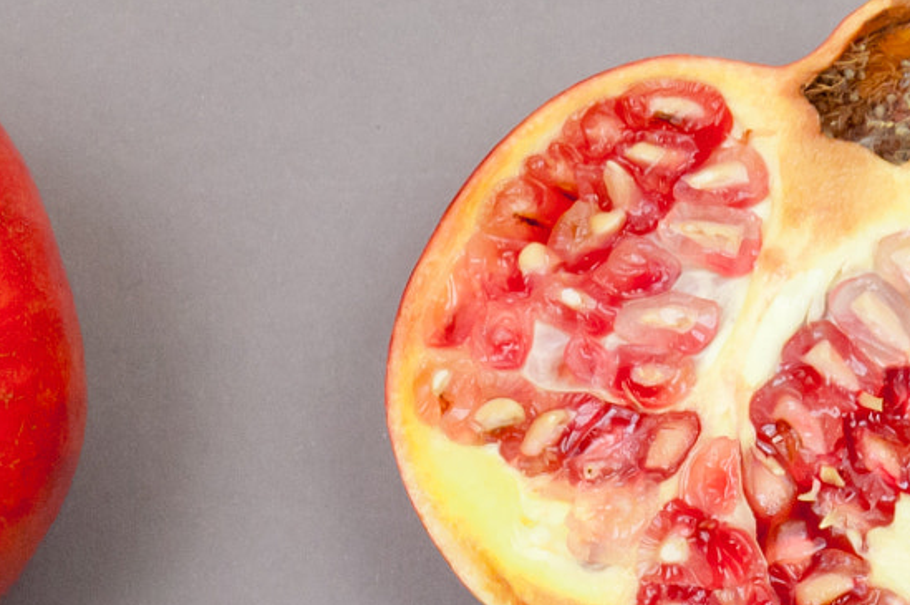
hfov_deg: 11.4
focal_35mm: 179
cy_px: 892
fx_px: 4521
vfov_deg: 7.5
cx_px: 802
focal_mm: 32
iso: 320
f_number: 11
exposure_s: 1/160
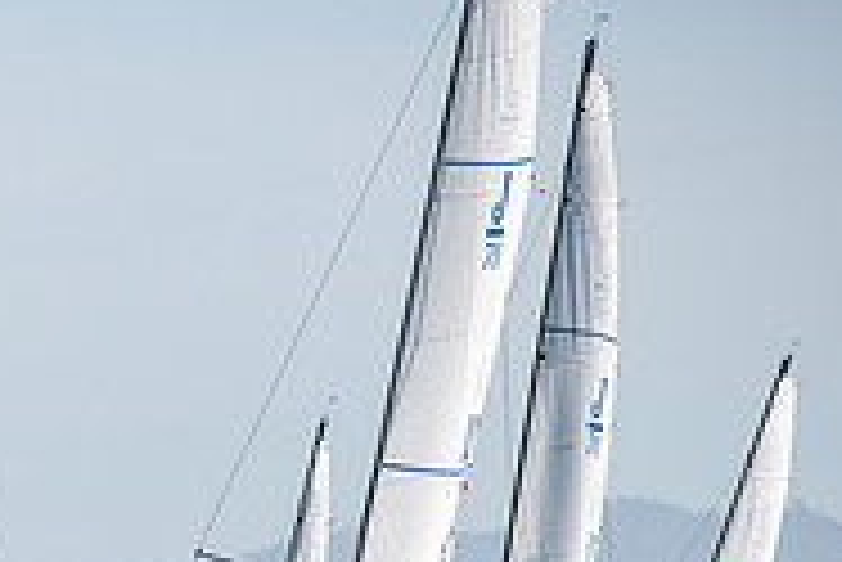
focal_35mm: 811
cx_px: -73
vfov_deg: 1.7
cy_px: 816
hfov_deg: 2.5
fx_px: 18983
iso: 200
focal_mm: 170
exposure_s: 1/1250
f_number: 6.3
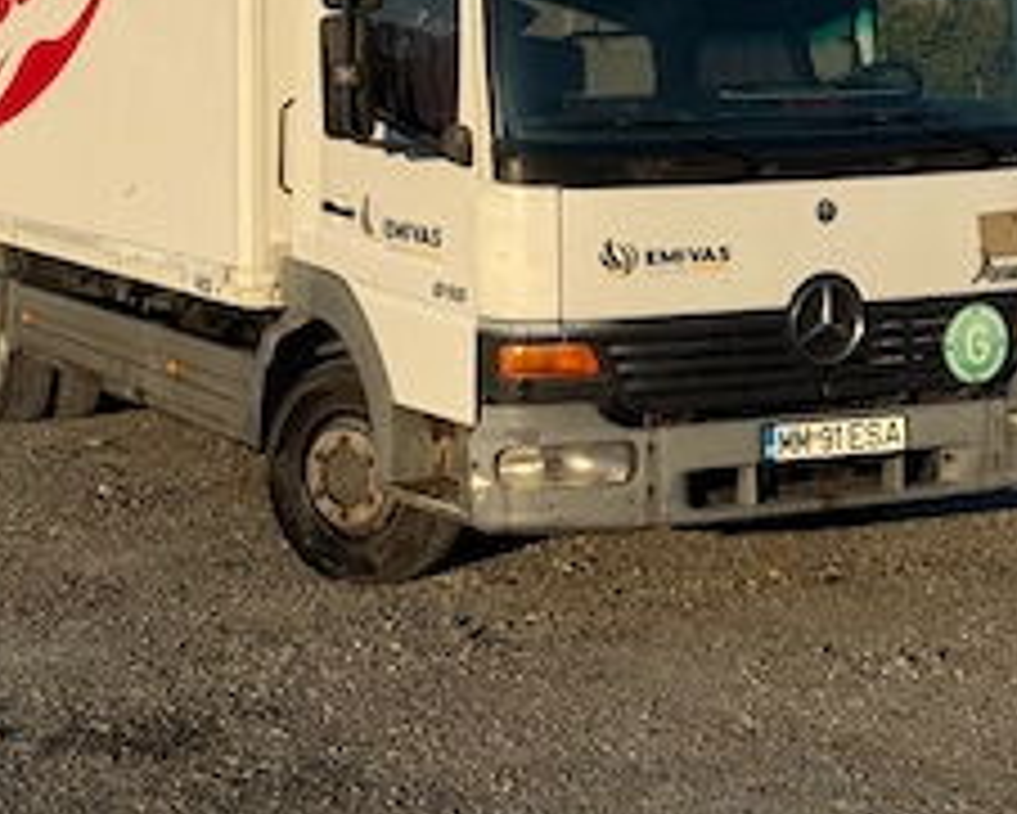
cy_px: 0
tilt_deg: +3.3
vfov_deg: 18.1
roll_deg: +0.0
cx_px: 482
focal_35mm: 83
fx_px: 2499
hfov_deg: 23.0
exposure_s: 1/6536
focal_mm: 6.76
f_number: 1.78
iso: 64
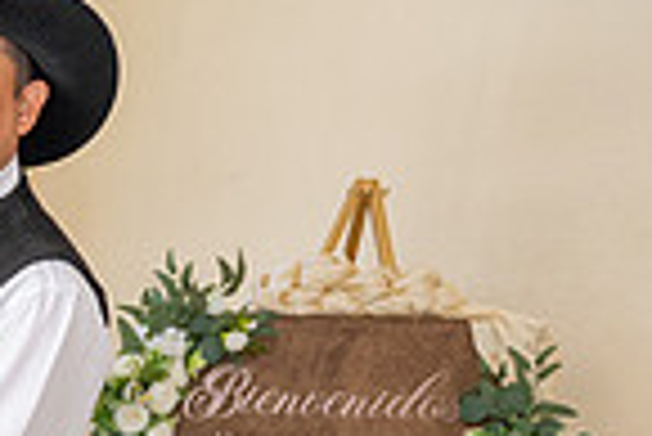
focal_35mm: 96
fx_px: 1740
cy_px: 748
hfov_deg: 16.5
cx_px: -625
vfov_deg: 13.1
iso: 800
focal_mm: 24
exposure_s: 1/200
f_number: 3.5
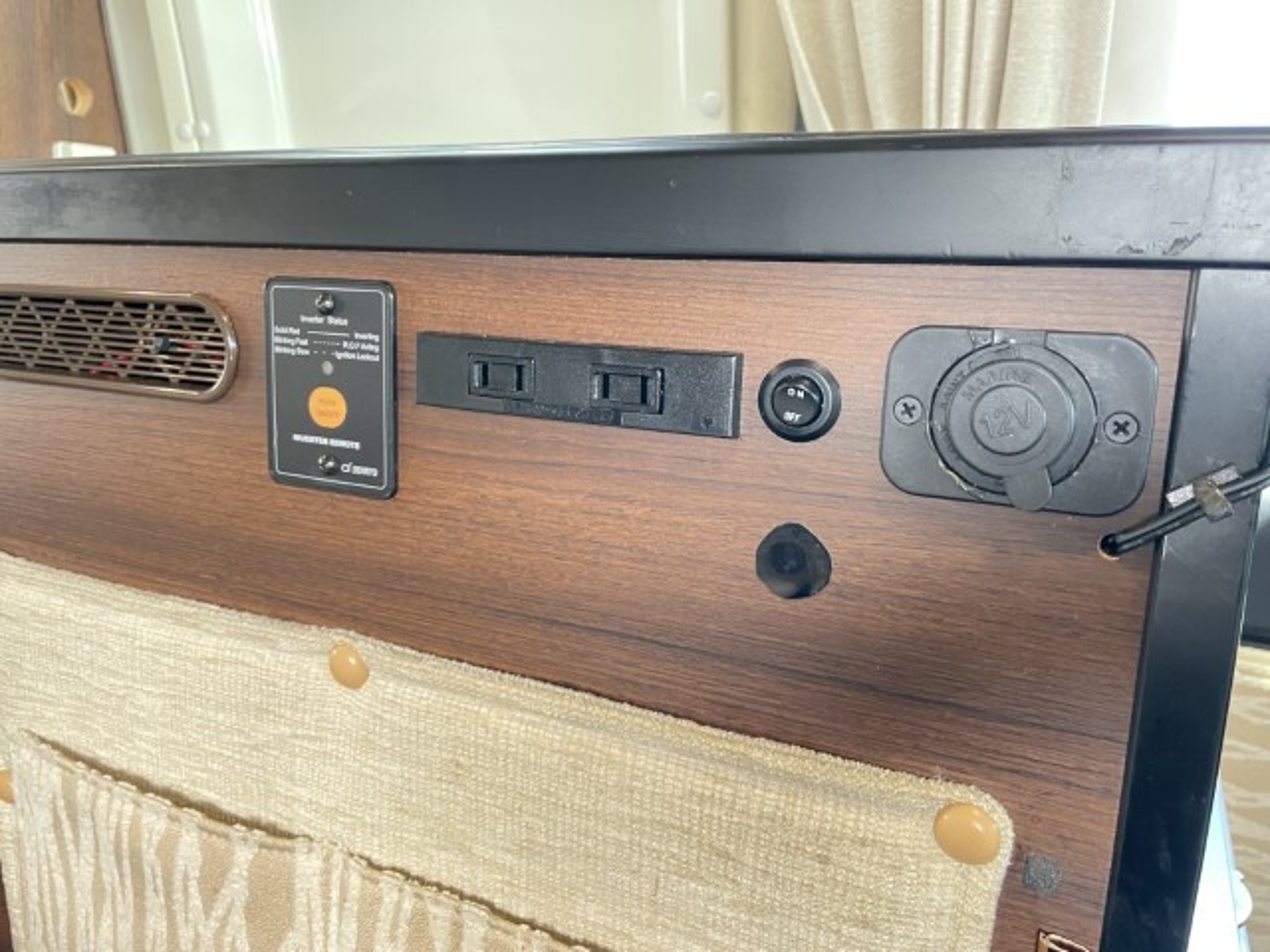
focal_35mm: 26
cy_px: 476
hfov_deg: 67.3
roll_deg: -1.4
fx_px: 954
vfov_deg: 53.1
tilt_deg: -11.6
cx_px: 635
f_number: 1.6
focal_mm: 4.2
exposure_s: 1/60
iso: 500
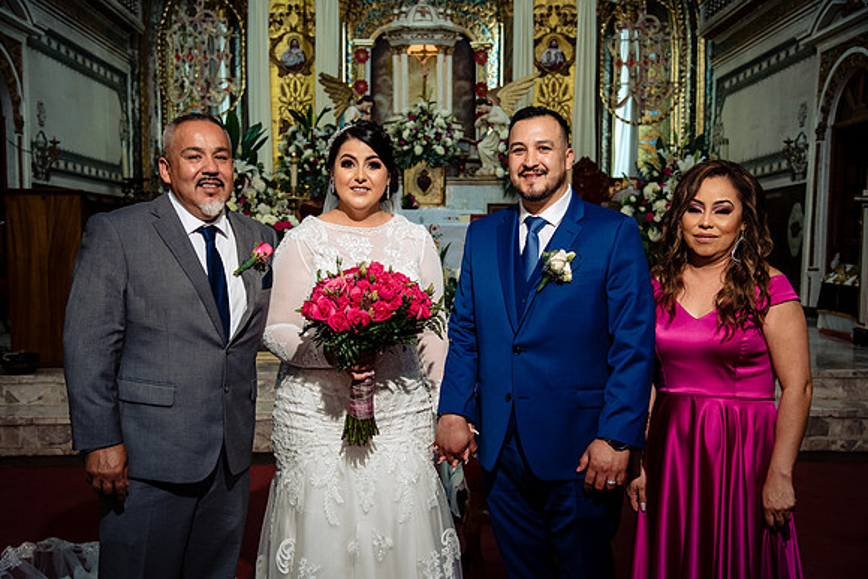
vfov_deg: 33.4
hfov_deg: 48.4
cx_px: 434
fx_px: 965
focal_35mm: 40
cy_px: 290
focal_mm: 40
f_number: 5.6
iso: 2000
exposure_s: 1/125
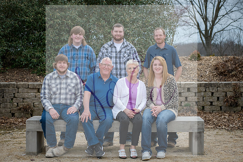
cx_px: 122
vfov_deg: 17.1
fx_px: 540
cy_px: 81
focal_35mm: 80
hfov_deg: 25.4
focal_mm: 80
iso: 400
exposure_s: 1/640
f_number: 6.3
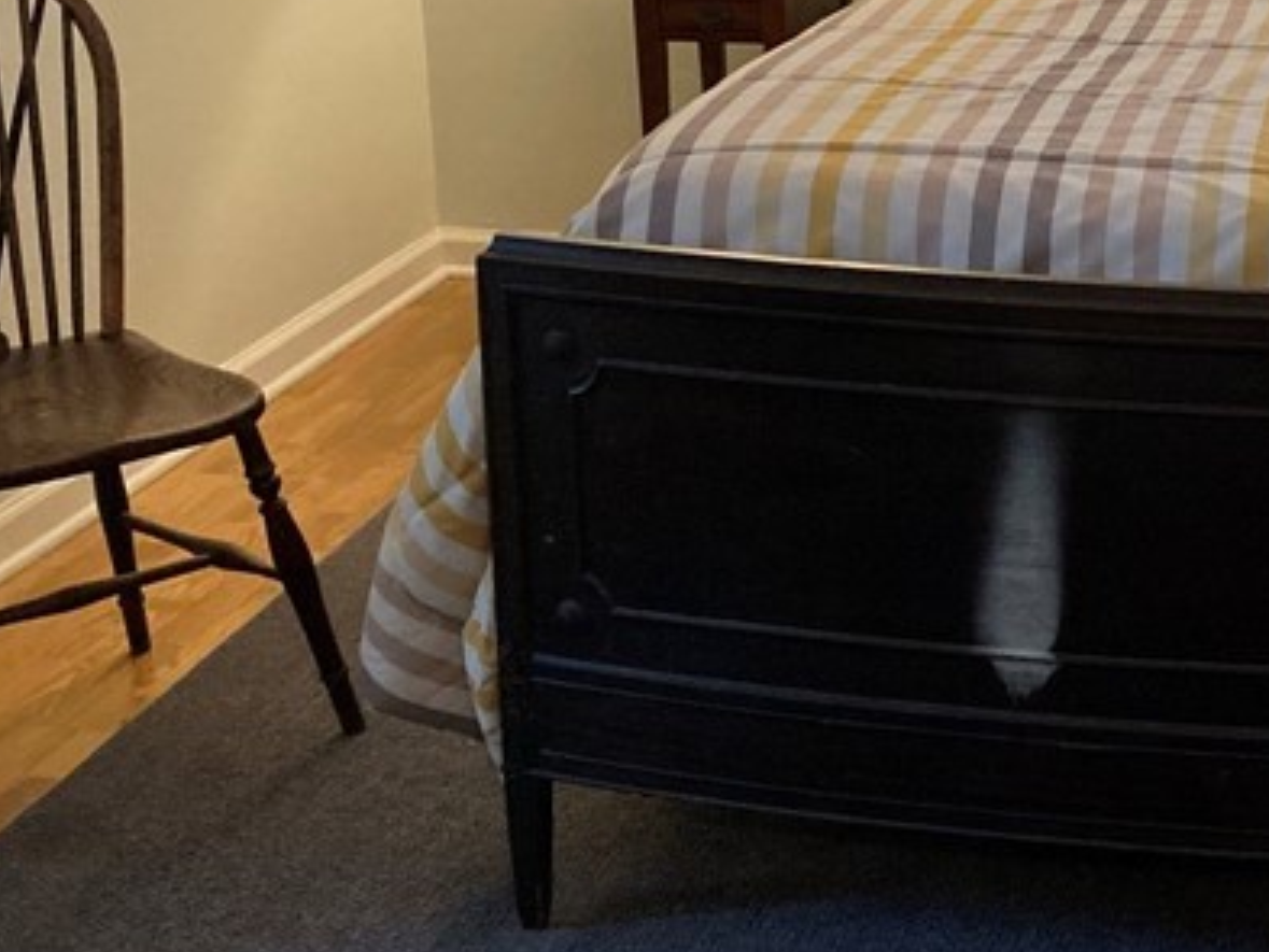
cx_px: 1366
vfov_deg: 19.9
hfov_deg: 25.0
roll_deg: +0.0
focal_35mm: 73
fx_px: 2677
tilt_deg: -12.5
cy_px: 155
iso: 250
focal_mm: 3.99
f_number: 1.8
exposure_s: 1/60
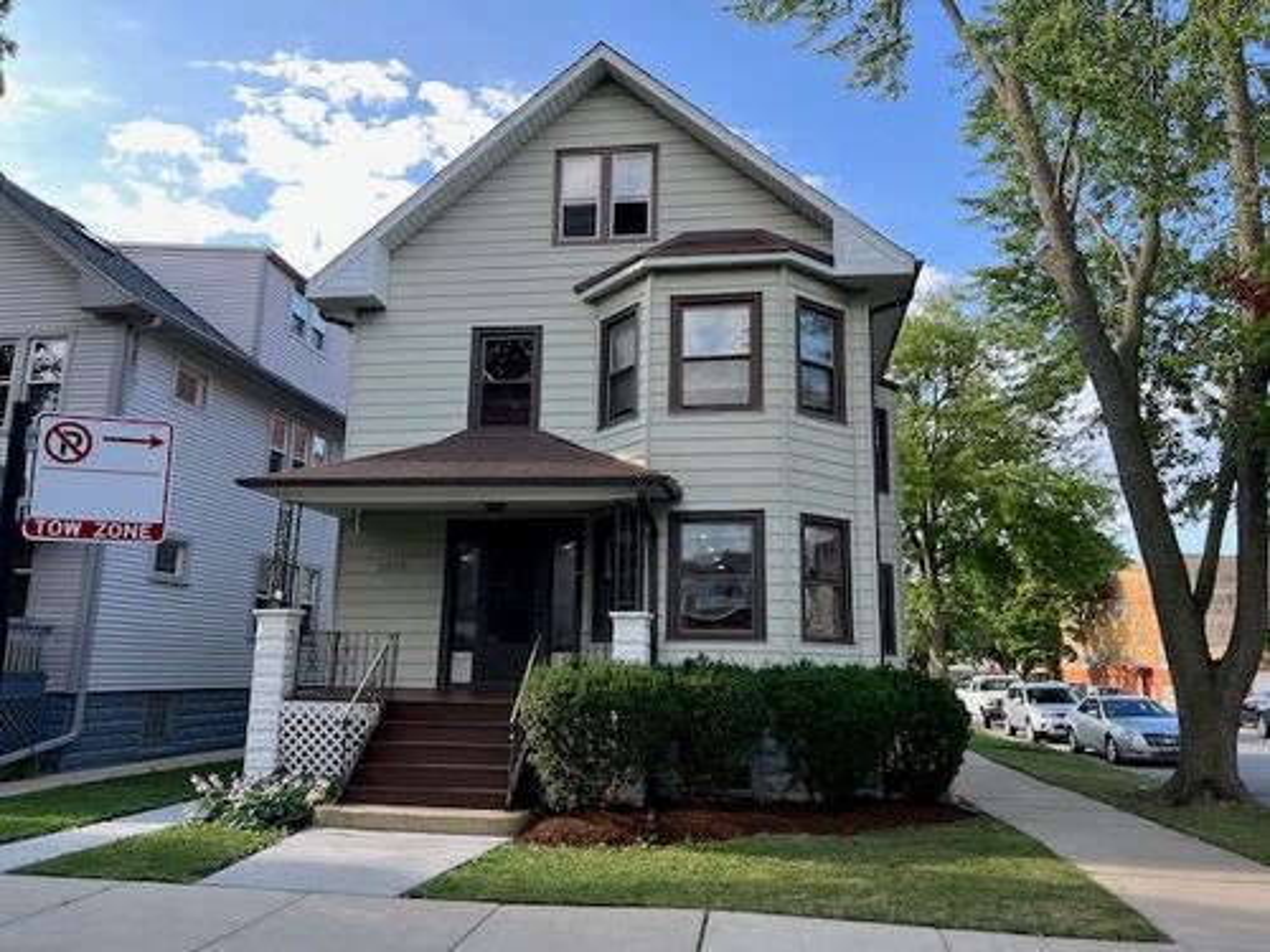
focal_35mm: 26
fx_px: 954
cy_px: 476
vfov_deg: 53.1
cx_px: 635
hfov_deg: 67.3
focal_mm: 5.7
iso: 50
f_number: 1.5
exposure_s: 1/611
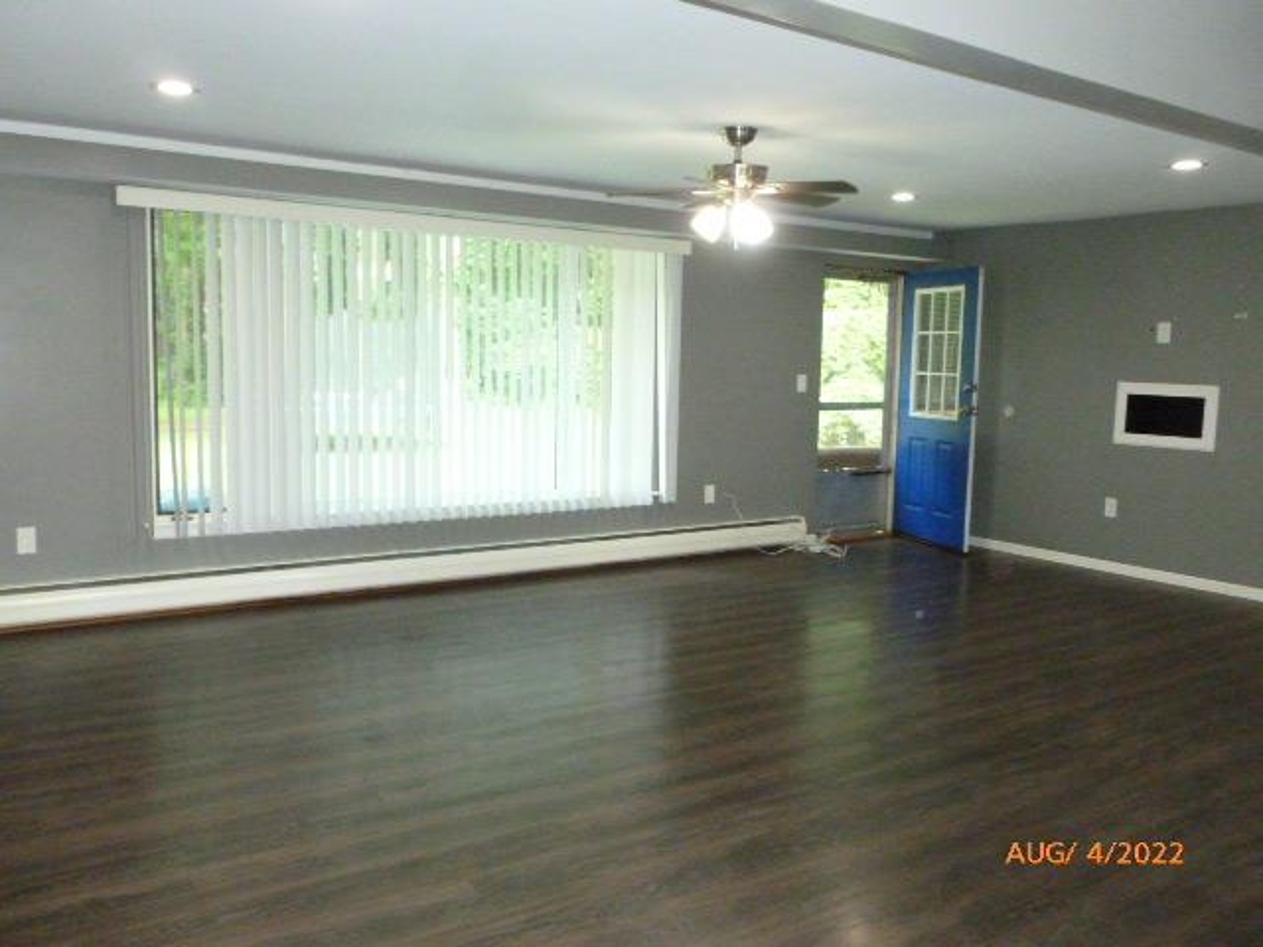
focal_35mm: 28
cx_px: 632
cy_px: 474
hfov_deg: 63.4
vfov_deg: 49.7
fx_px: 1022
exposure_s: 1/60
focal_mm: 5
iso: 800
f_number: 3.3
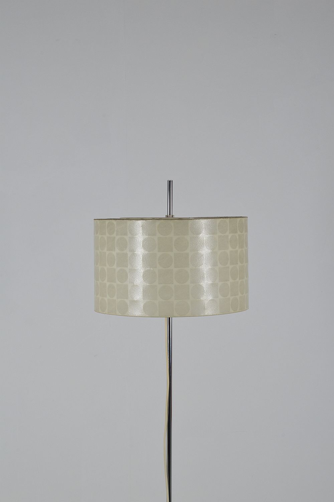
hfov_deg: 18.9
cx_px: 167
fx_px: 1004
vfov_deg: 28.1
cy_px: 251
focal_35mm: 72
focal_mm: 48
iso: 100
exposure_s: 1/125
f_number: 22
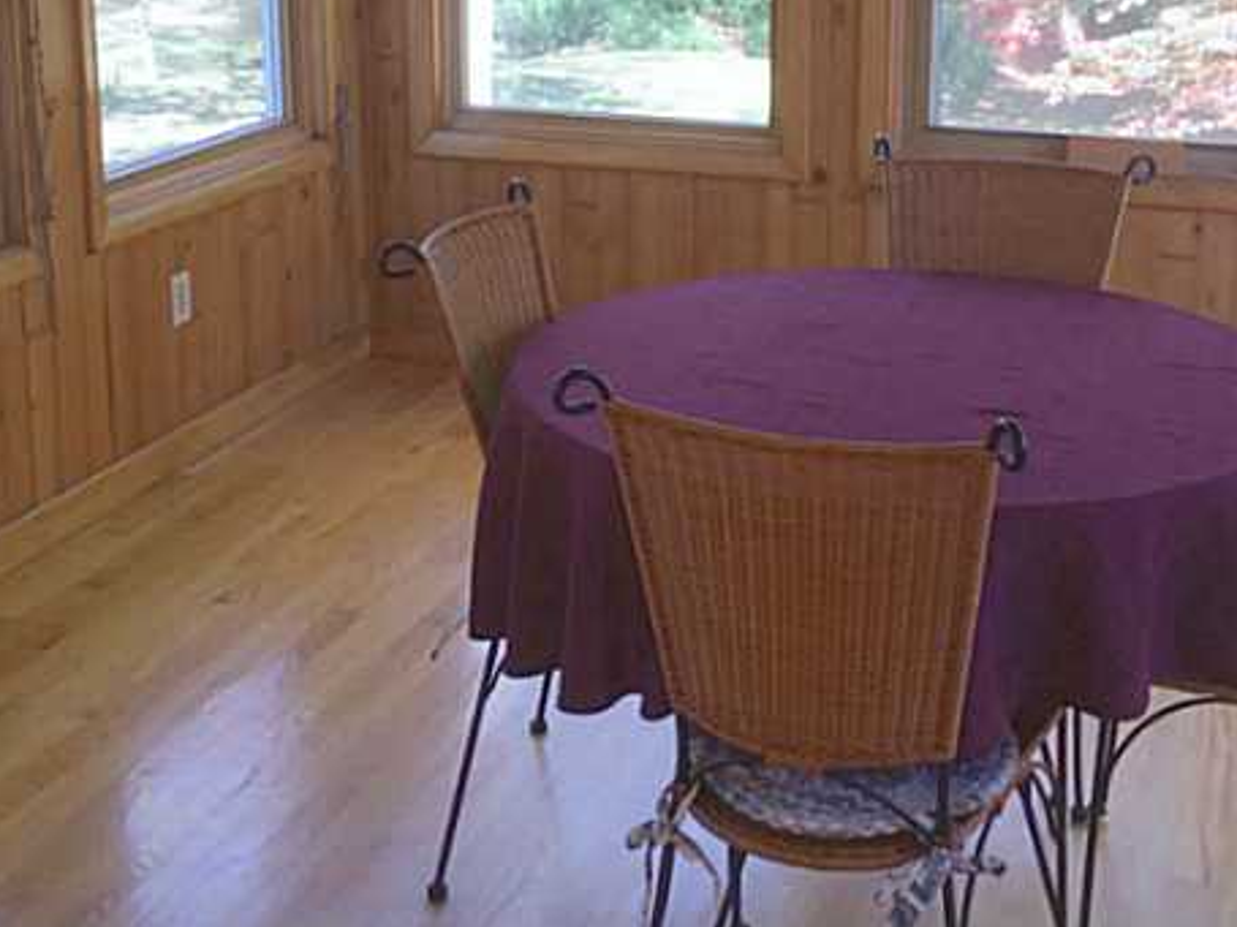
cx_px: 718
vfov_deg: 27.6
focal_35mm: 51
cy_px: 116
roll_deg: +2.3
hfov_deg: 37.4
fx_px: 1822
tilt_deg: -10.4
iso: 32
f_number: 2.2
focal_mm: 4.15
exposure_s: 1/60
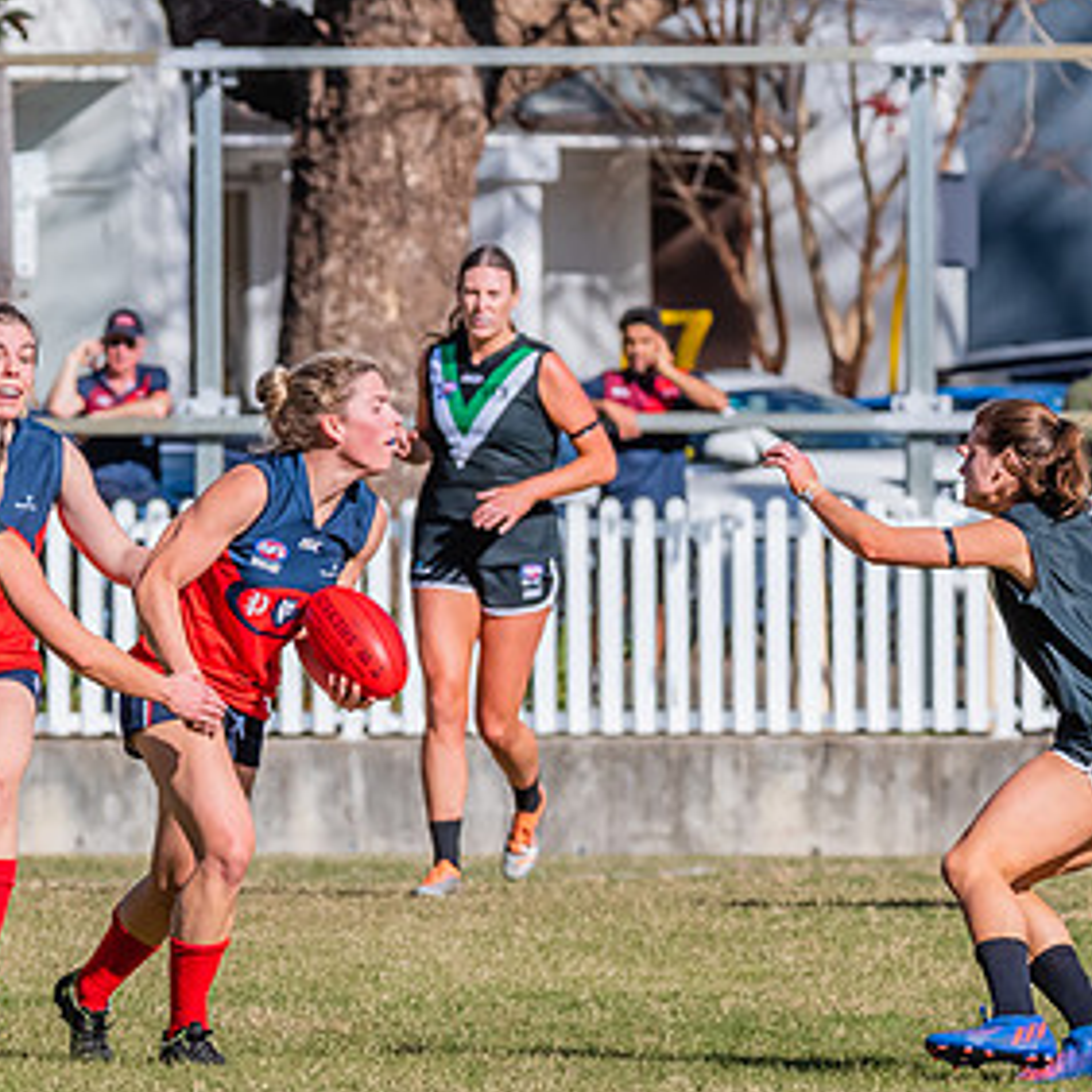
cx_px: 42
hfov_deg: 2.3
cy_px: 1054
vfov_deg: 2.3
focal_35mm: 767
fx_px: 27374
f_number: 11
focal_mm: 280
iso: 800
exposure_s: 1/1600
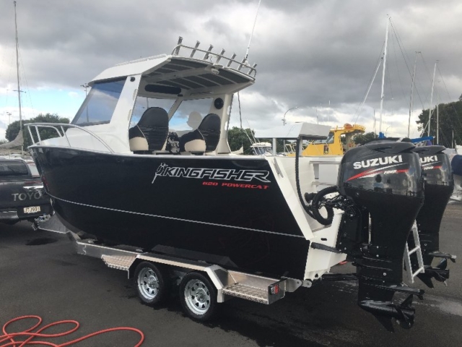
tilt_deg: +1.6
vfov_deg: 48.2
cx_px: 231
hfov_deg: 61.7
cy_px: 174
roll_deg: +1.7
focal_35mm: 29
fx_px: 387
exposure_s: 1/353
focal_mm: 4.15
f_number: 2.2
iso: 25
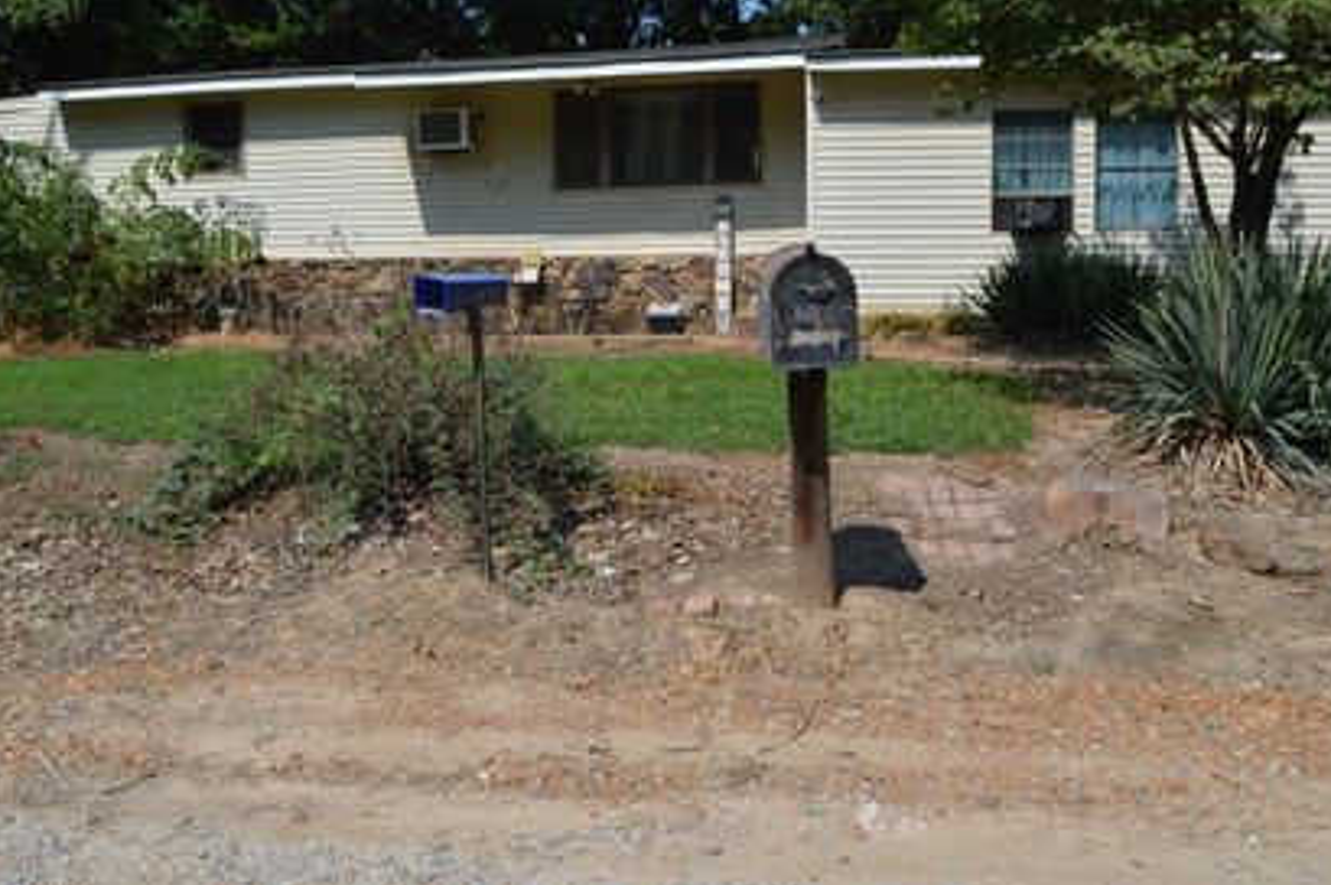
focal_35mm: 33
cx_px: 648
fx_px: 1219
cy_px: 355
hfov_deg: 57.3
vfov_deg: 39.7
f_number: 9
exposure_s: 1/320
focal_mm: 18
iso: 100
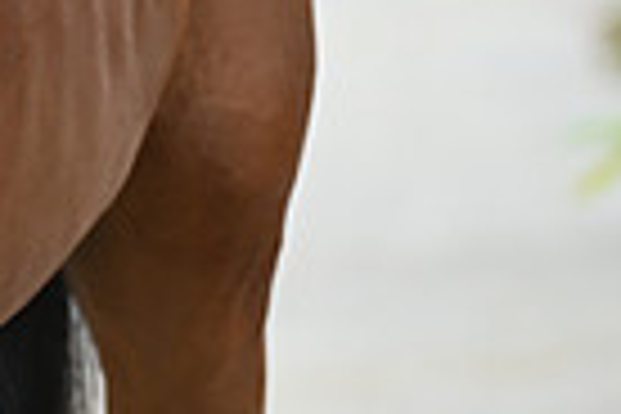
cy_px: -371
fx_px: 29064
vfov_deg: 0.8
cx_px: -612
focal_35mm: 1685
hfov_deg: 1.2
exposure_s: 1/1600
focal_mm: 400
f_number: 5.6
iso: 800
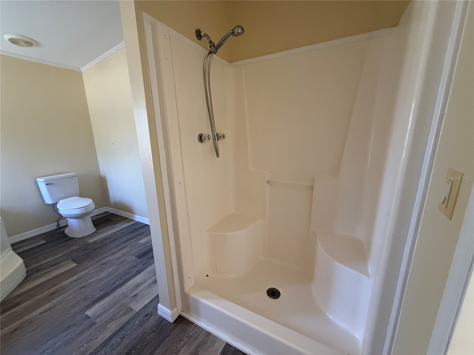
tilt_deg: -12.9
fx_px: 192
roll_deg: +0.4
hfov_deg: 102.1
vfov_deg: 85.7
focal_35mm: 14
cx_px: 237
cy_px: 178
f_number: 2.2
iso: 400
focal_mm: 2.22
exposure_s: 1/80
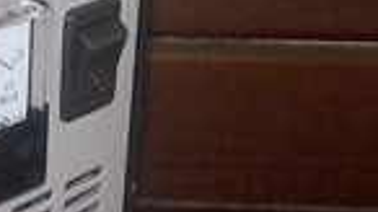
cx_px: -201
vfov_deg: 8.6
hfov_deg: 14.5
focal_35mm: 138
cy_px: 277
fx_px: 1383
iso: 160
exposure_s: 1/30
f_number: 3.3
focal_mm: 4.1
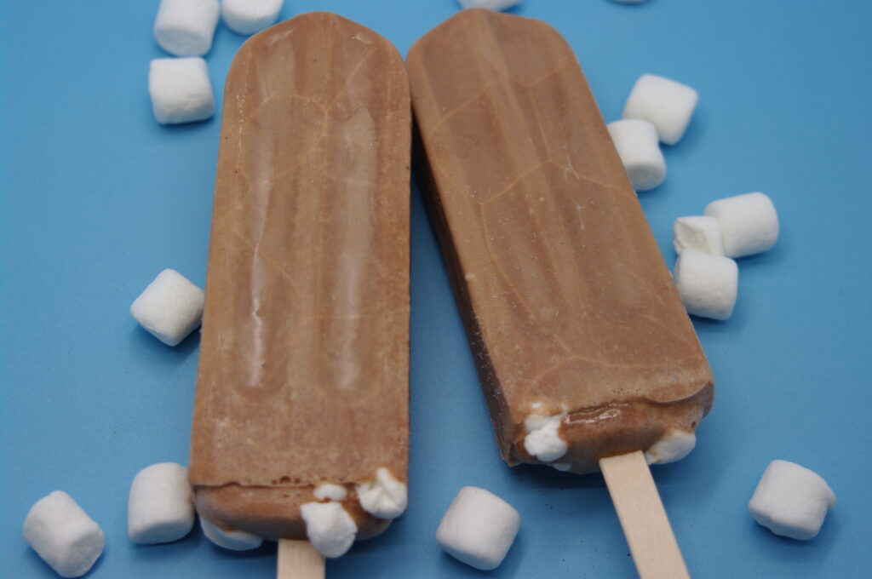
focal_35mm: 80
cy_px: 290
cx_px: 436
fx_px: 1923
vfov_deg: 17.1
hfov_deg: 25.5
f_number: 5.6
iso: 100
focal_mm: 53
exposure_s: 1/100
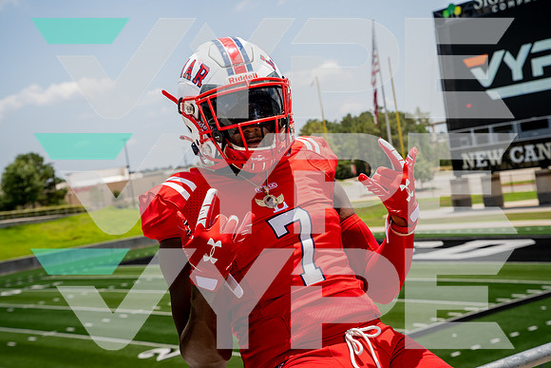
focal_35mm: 62
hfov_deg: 32.4
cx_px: 276
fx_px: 949
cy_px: 184
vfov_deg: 21.9
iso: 100
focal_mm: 62
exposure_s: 1/250
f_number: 7.1
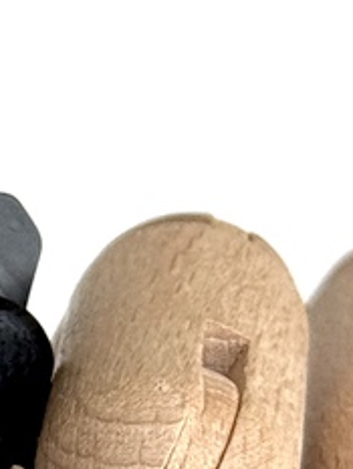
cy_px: 121
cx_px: -581
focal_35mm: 288
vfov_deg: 6.9
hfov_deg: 5.0
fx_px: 3912
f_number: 1.78
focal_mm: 6.76
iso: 64
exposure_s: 1/407
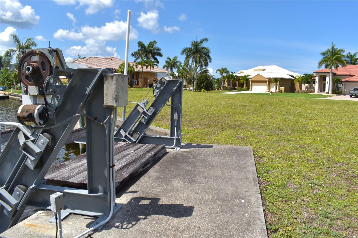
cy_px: 119
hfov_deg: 67.4
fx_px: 268
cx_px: 179
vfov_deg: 47.9
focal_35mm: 27
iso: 100
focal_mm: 18
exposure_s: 1/200
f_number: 11
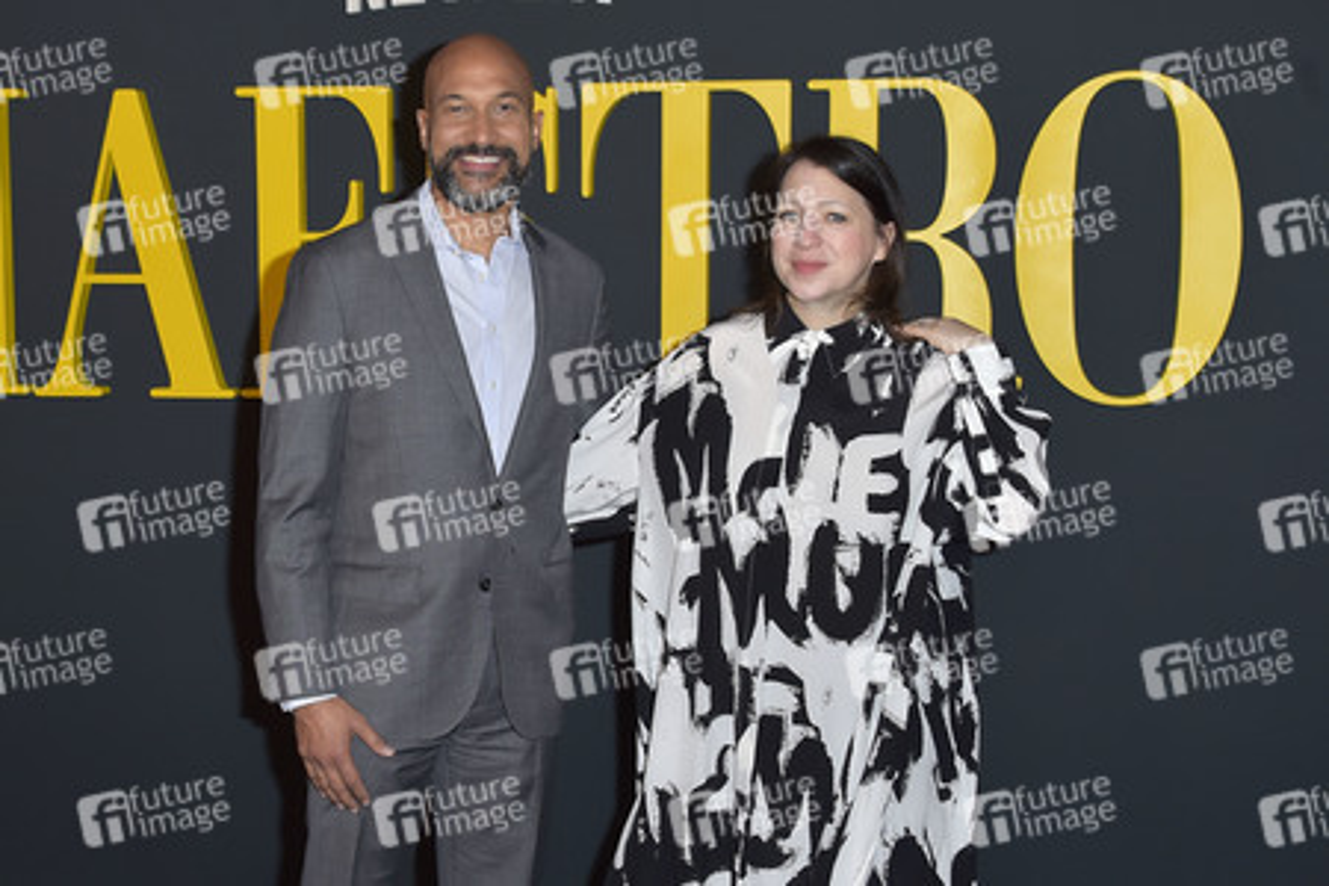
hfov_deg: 44.5
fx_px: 1624
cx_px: 664
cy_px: 443
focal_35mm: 44
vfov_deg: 30.5
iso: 320
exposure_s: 1/250
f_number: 6.3
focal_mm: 44
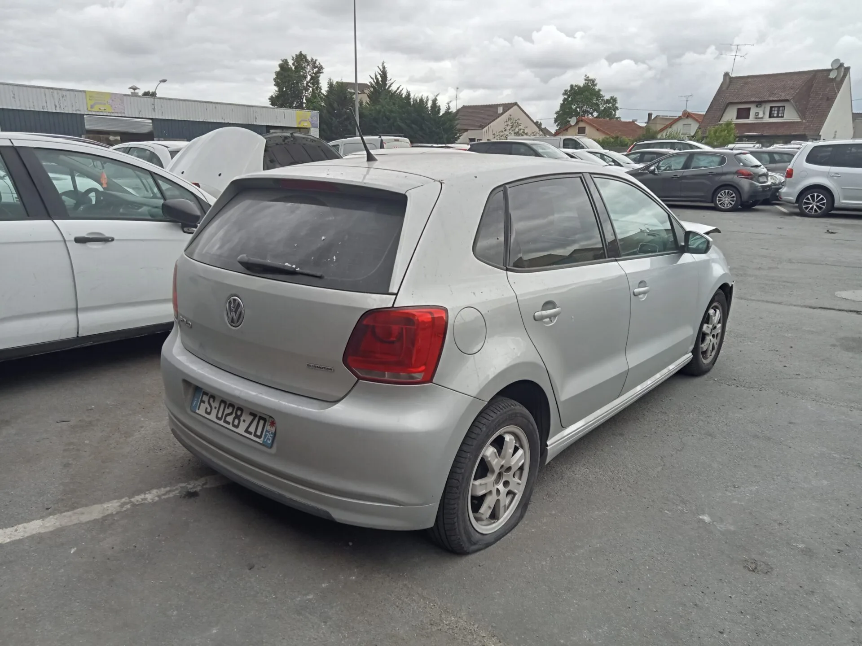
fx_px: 697
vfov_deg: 49.7
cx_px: 431
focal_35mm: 28
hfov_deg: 63.4
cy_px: 323
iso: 100
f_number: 2.2
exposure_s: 1/439
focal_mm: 3.46
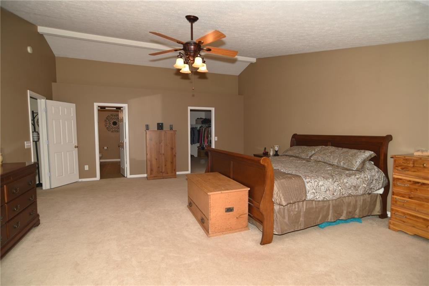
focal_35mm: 18
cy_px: 143
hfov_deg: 90.0
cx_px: 214
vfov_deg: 67.4
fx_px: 215
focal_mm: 18
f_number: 5
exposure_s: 1/60
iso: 200
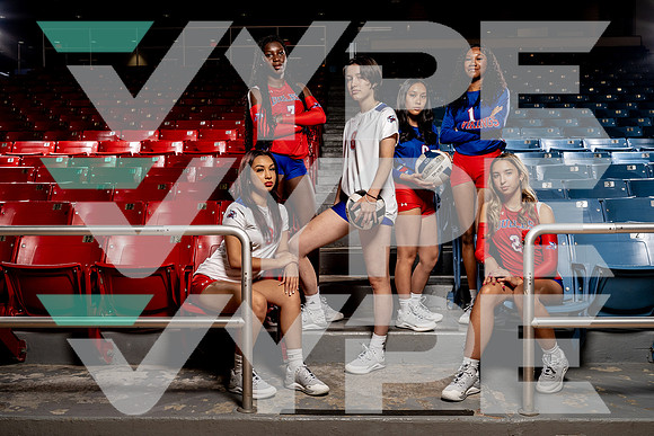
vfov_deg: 37.9
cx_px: 327
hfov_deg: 54.4
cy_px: 218
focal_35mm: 35
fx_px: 636
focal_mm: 35
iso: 640
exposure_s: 1/250
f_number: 8
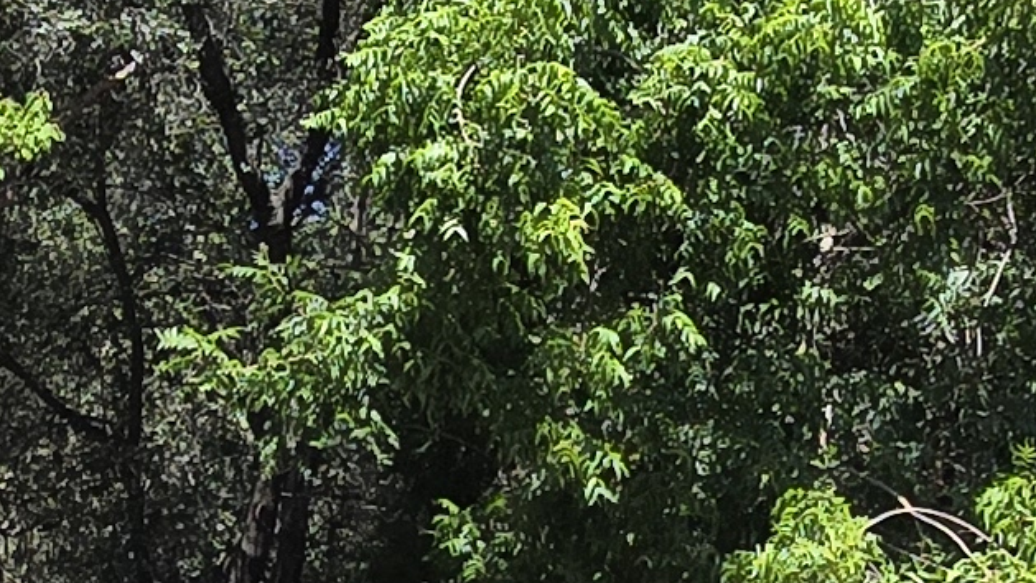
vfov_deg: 12.8
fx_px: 2473
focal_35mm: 90
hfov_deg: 23.5
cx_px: 329
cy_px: 837
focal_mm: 2.2
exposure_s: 1/1525
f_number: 2.2
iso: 50
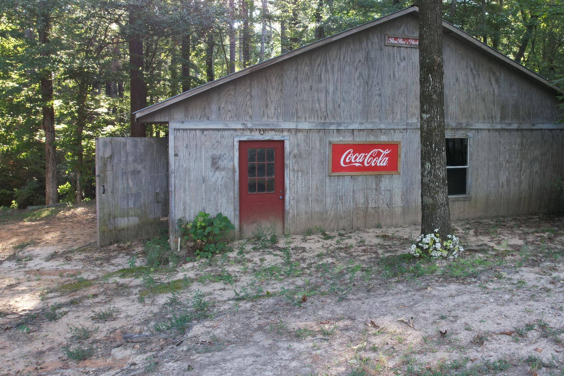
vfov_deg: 40.9
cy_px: 151
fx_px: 501
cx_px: 354
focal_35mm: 32
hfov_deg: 58.0
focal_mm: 8.38
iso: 120
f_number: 2.8
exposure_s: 1/40
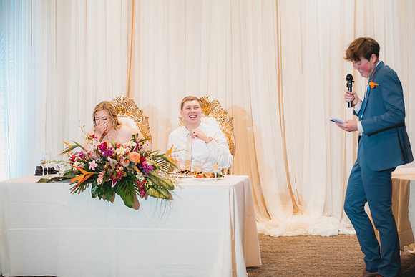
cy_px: 138
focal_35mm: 85
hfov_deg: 23.9
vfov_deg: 16.1
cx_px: 208
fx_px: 980
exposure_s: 1/80
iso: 1250
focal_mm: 85
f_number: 2.2
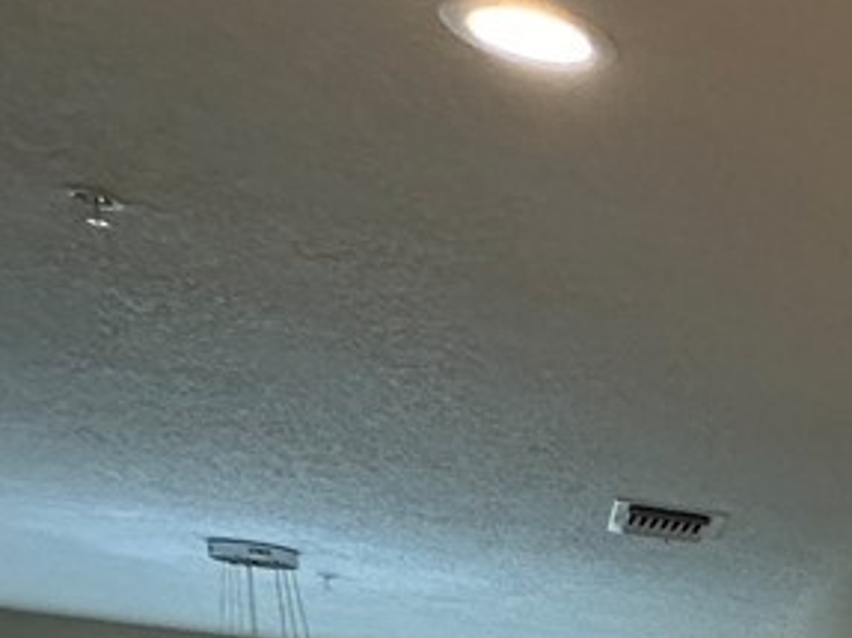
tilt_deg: -11.5
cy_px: 1380
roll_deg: -3.0
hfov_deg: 18.0
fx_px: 1919
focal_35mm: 78
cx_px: 1662
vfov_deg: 14.6
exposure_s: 1/120
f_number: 2.2
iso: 200
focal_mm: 2.22
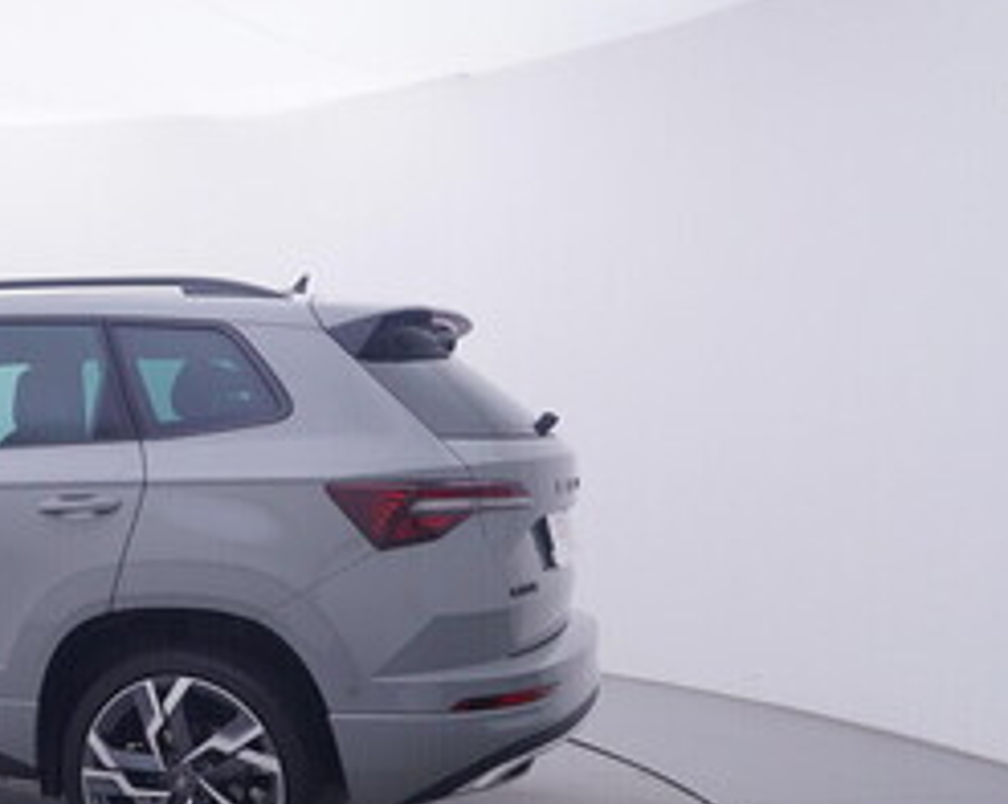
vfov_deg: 31.9
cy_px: 504
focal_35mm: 47
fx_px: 1402
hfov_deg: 35.1
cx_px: -43
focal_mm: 15
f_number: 5
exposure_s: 1/80
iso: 200
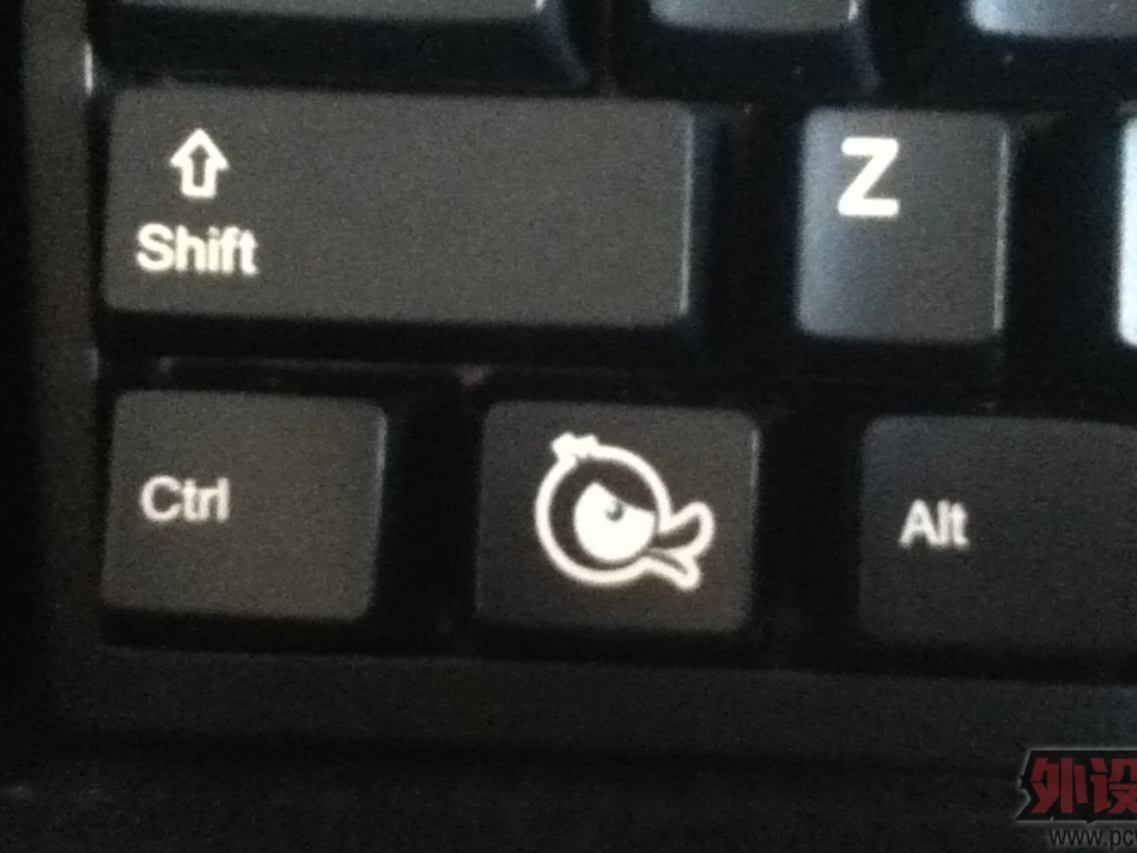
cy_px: 370
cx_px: 615
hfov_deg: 48.9
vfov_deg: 37.7
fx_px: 1248
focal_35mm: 38
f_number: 2.4
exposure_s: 1/17
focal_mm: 3.85
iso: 1250
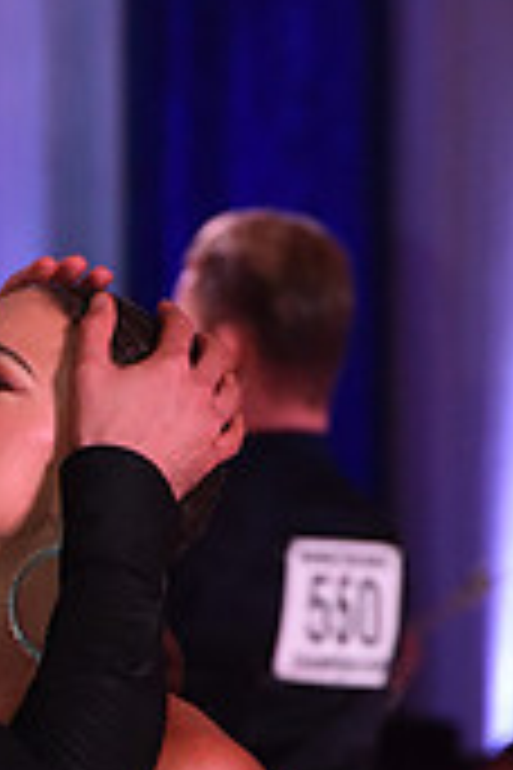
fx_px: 14491
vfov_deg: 3.0
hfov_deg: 2.0
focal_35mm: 678
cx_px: -196
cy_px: 1099
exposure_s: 1/320
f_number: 7.1
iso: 2500
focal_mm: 200
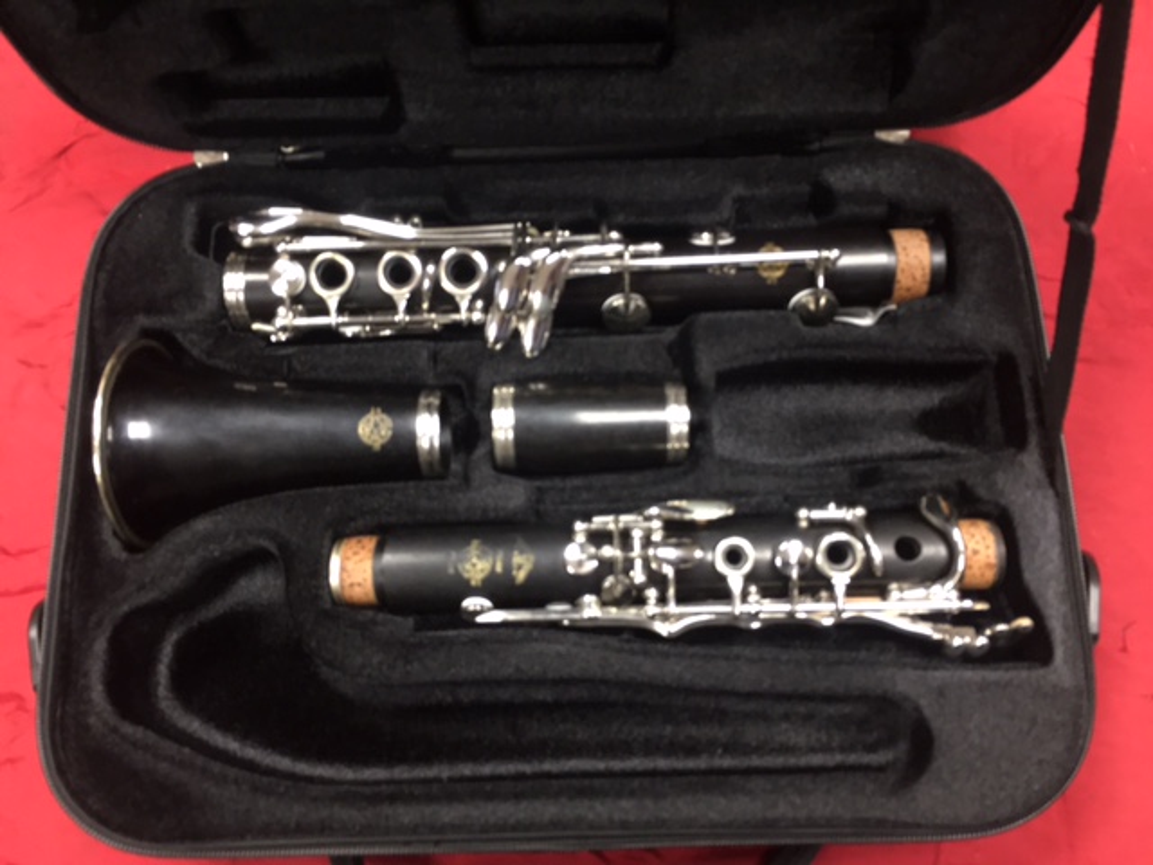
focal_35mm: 29
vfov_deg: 48.2
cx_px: 576
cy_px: 432
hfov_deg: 61.7
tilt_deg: -77.6
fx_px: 966
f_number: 2.2
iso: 200
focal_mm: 4.15
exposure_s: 1/17
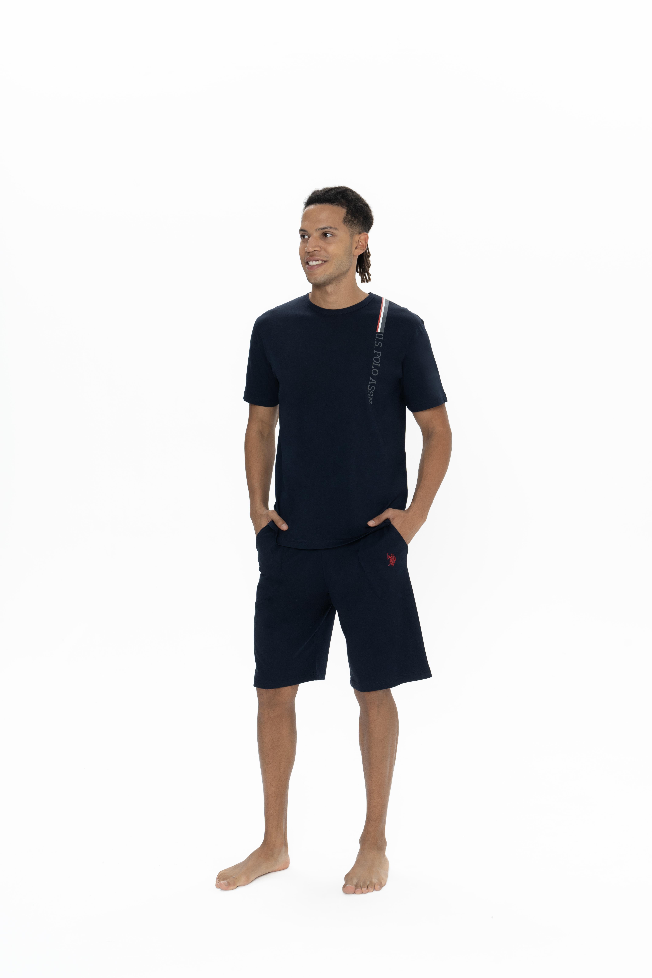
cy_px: 477
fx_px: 1331
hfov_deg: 27.5
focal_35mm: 49
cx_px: 341
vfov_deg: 40.3
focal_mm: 45
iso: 400
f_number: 9
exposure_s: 1/125
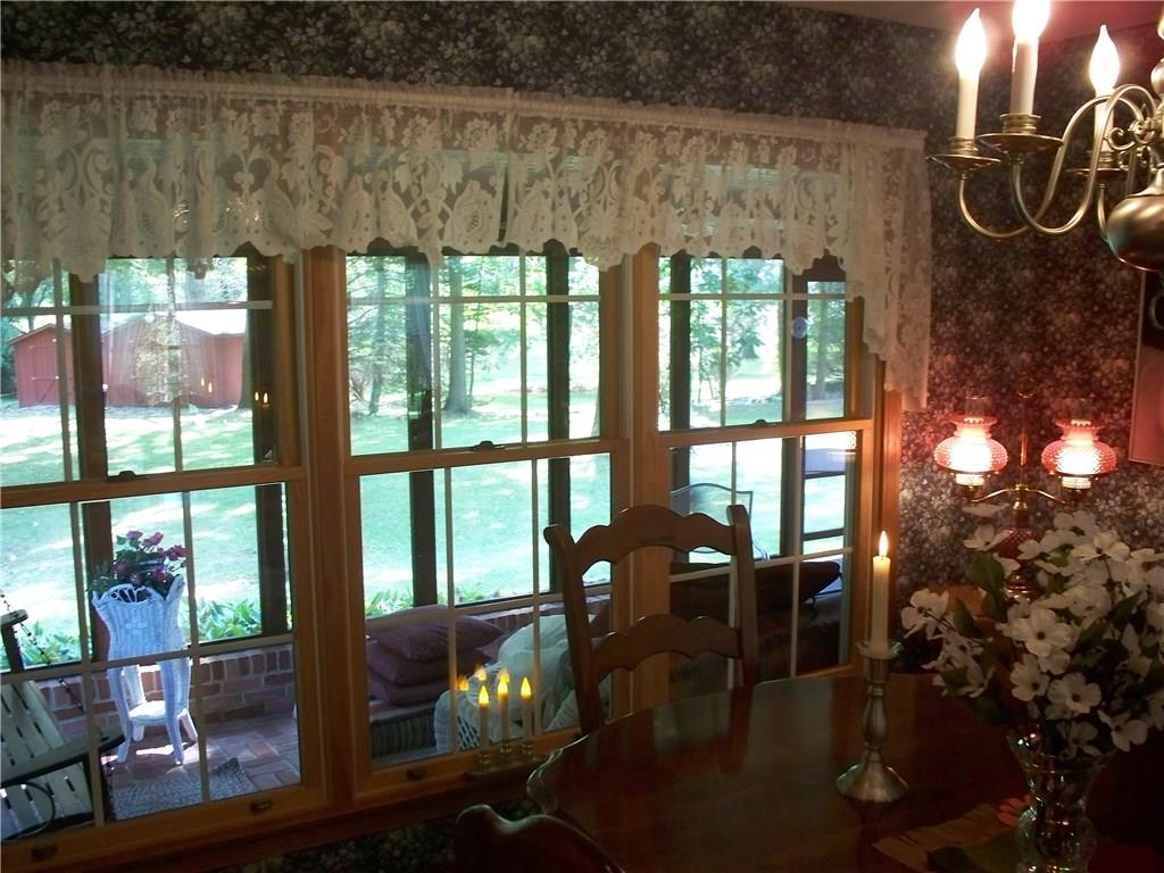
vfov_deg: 39.7
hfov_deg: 51.4
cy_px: 436
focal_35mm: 36
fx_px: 1211
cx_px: 582
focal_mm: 7.54
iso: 400
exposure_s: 1/60
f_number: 2.8
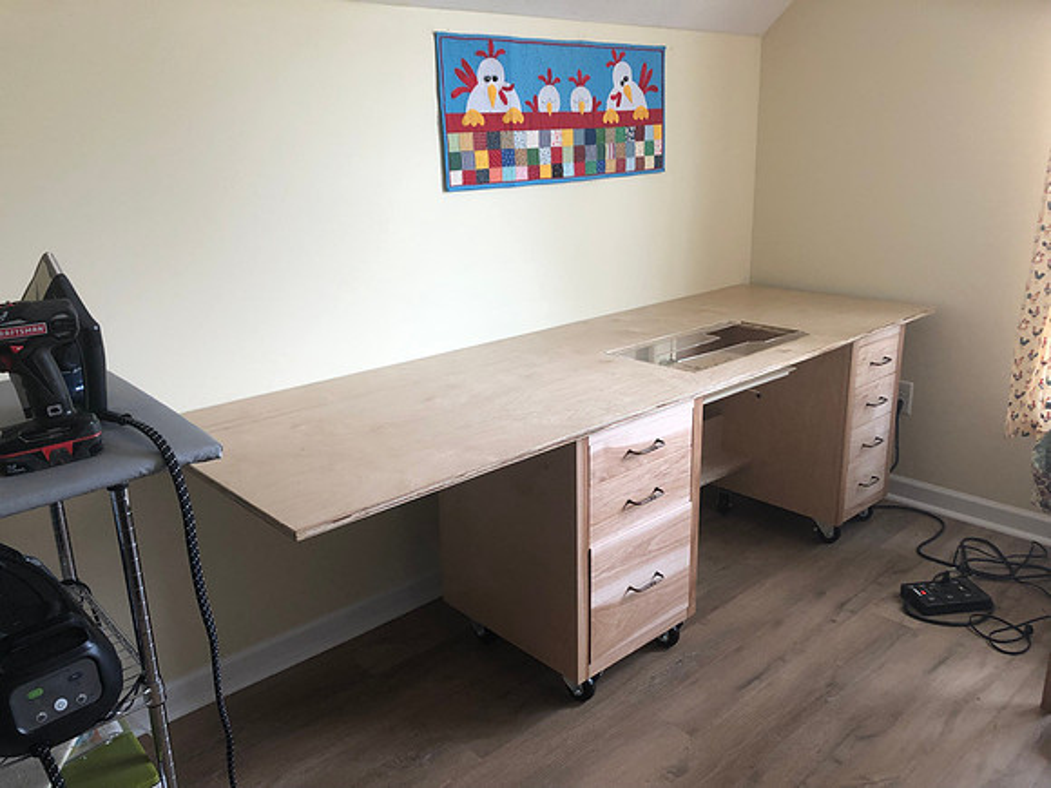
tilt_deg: -16.9
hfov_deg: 63.4
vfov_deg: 49.7
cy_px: 394
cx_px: 526
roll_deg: +1.5
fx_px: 850
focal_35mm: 28
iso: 32
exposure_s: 1/24
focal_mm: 3.99
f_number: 1.8
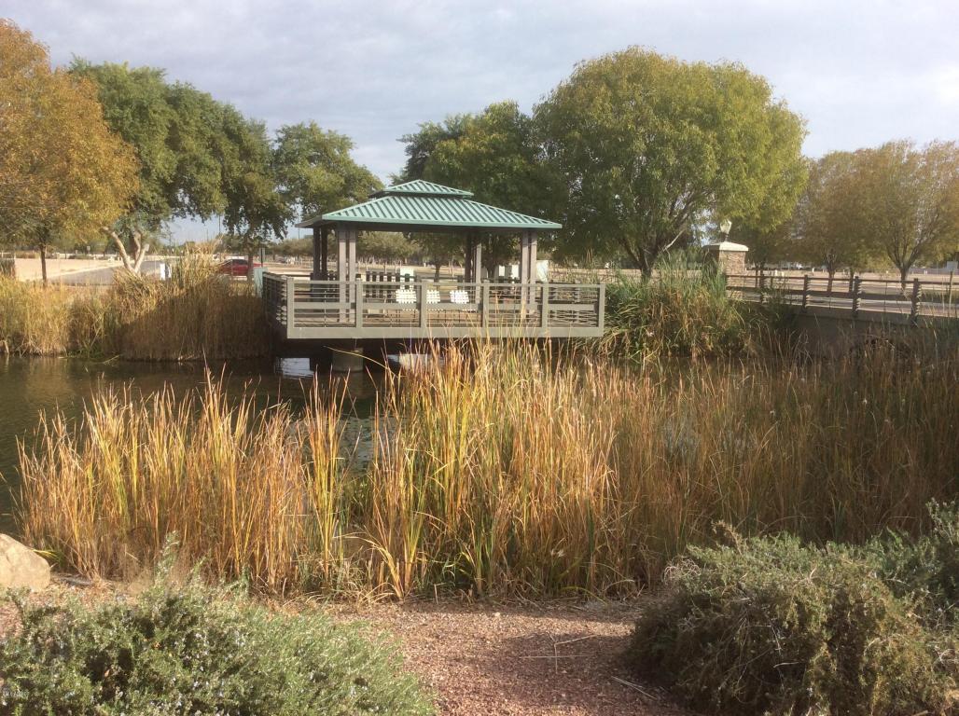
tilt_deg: -11.7
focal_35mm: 32
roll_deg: -2.4
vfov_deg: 44.1
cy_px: 358
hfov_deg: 56.9
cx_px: 480
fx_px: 885
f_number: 2.4
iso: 32
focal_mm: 3.3
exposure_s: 1/1079
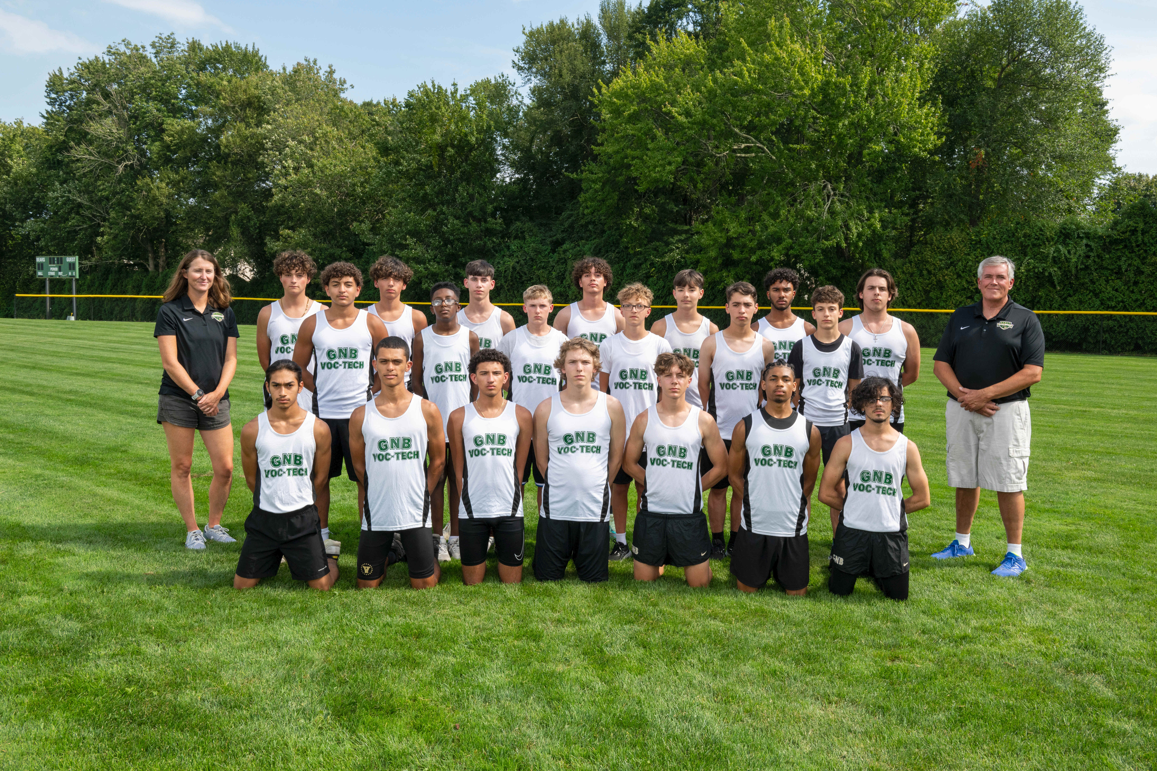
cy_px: 386
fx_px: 1028
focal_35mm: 32
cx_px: 578
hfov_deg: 58.7
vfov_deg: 41.1
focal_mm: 32
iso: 400
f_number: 11
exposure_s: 1/200
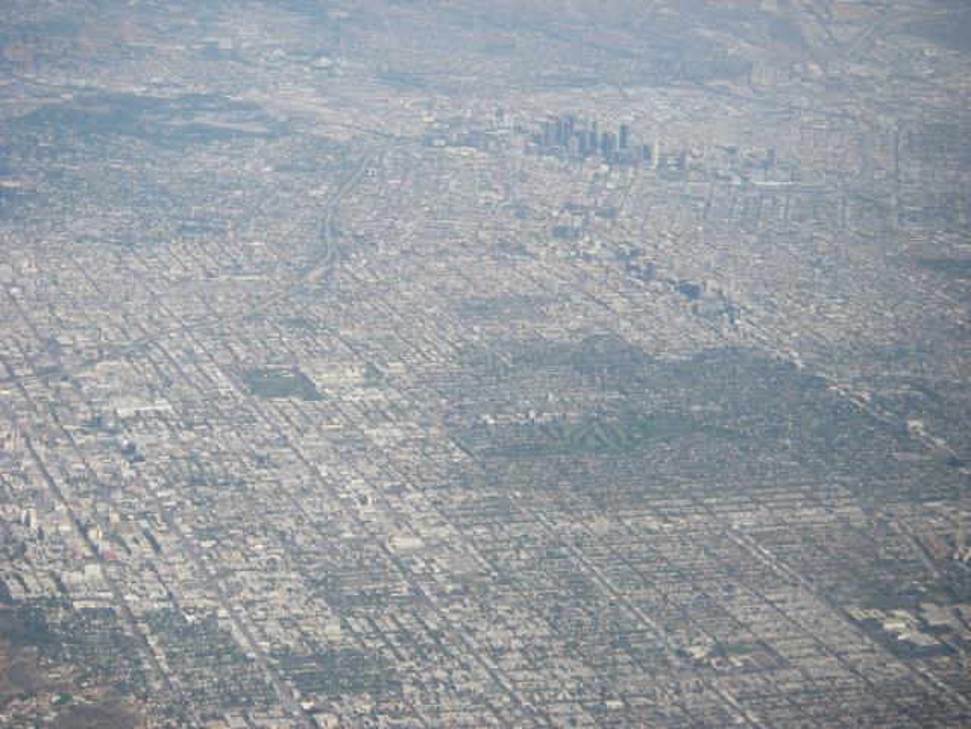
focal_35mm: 83
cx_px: 486
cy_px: 364
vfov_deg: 17.8
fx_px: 2328
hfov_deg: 23.6
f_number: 3.9
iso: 64
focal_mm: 13.8
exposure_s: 1/500
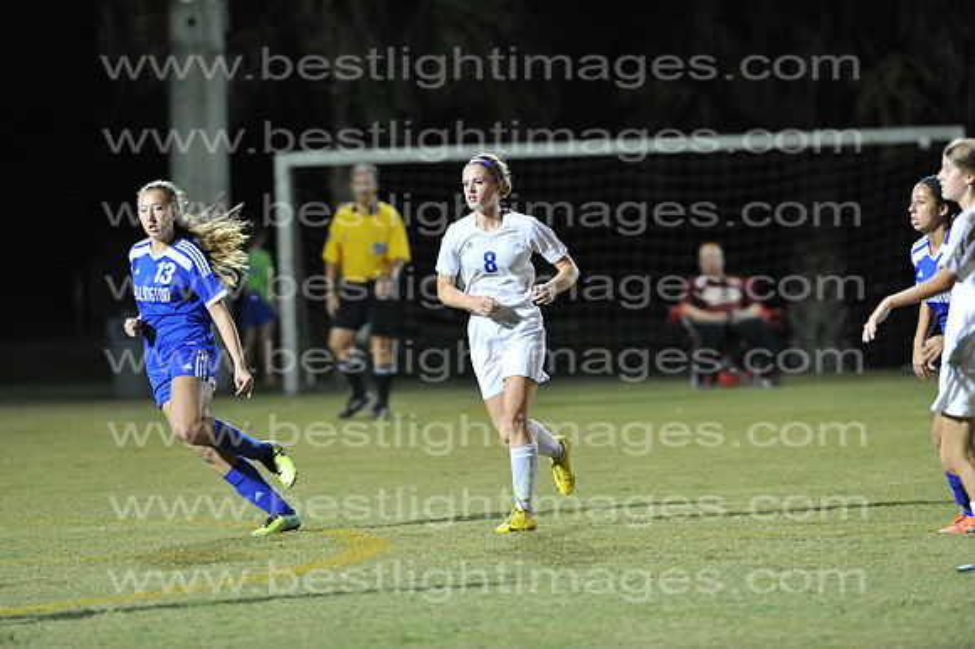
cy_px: 324
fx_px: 8120
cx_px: 488
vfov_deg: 4.6
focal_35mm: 300
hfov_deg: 6.9
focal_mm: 300
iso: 5000
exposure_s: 1/400
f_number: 4
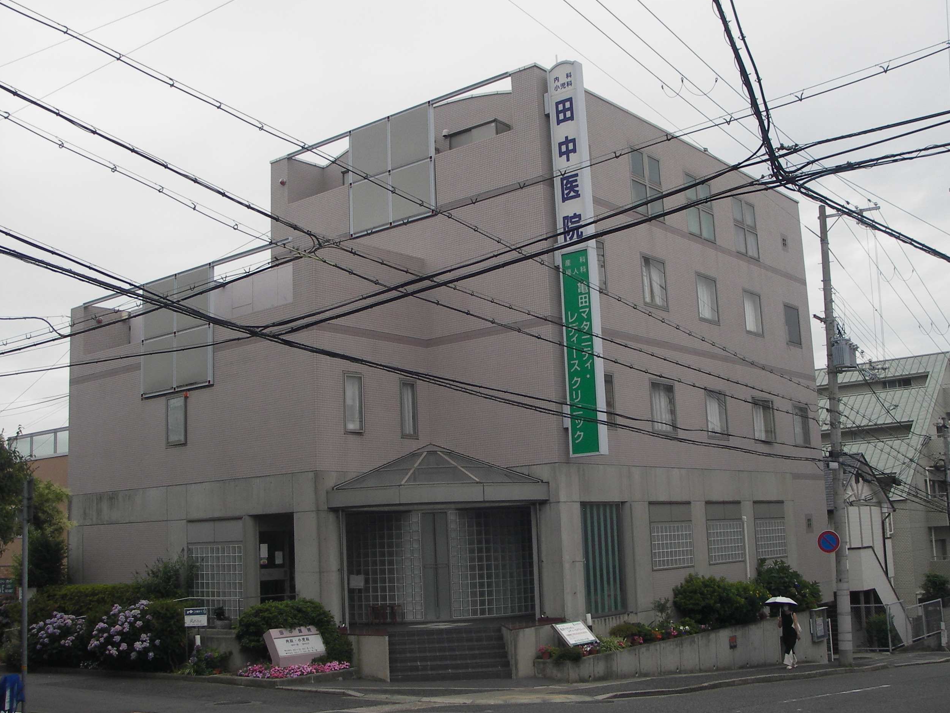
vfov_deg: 36.8
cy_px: 349
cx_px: 481
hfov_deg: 47.9
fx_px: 1070
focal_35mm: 39
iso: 50
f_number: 6.6
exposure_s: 1/200
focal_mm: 6.3
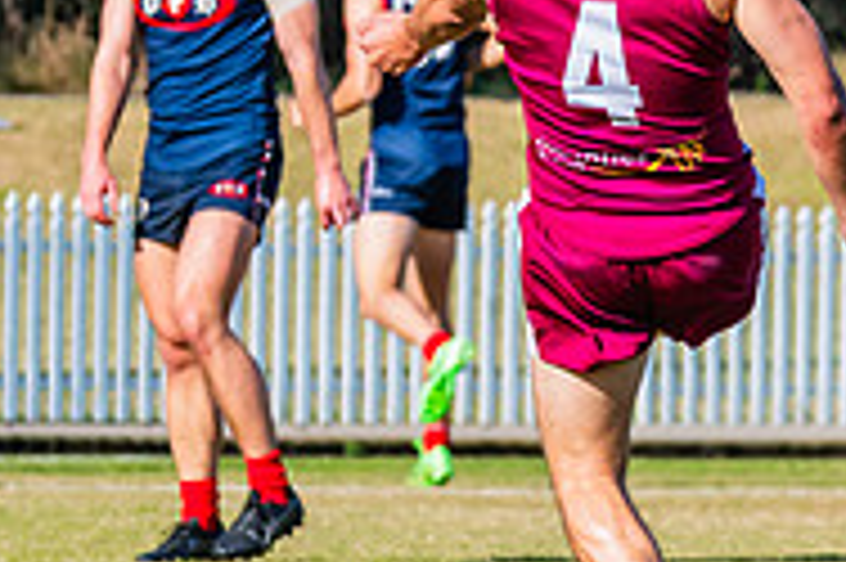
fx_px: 20568
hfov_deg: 2.4
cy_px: 10
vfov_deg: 1.6
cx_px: 696
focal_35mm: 876
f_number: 10
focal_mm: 210
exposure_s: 1/1250
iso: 800
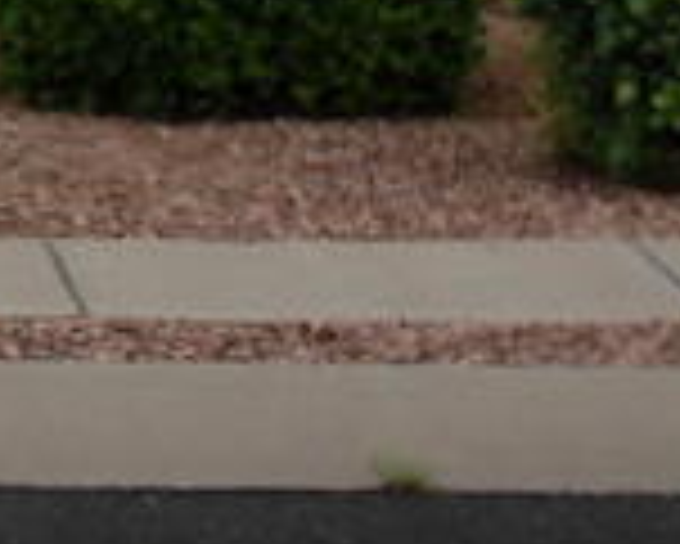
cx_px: -1351
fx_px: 5780
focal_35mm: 287
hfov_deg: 6.2
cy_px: -614
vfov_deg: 5.3
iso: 100
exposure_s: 1/125
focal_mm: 30
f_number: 5.6
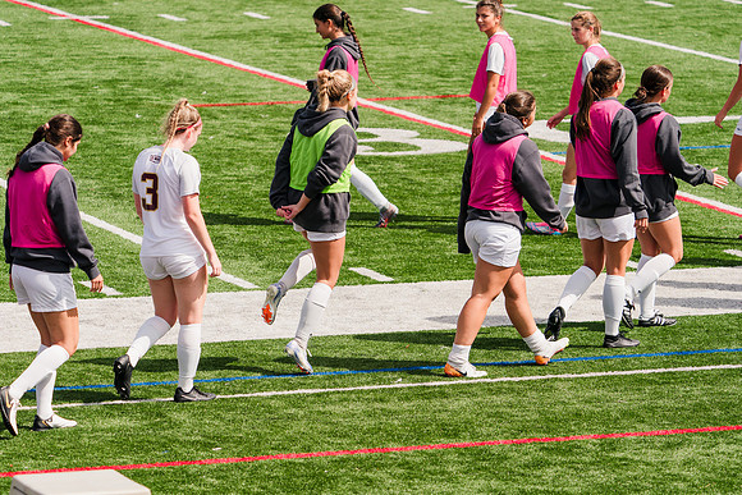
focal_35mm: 218
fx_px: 4494
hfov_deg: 9.4
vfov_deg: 6.3
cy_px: 248
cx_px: 371
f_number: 5.6
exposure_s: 1/1600
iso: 250
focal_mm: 218
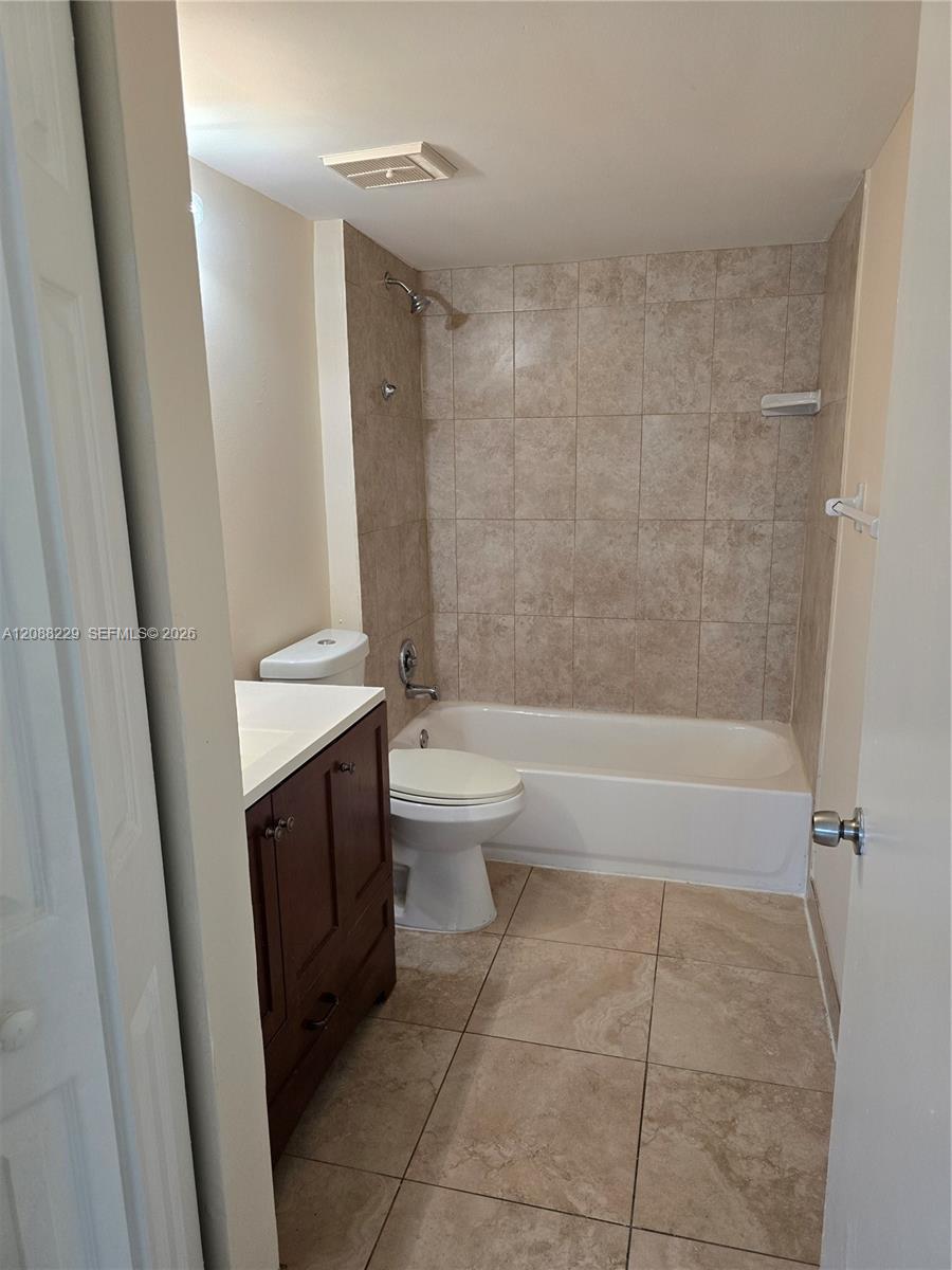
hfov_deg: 58.9
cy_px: 635
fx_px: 843
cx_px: 476
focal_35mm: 23
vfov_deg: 73.9
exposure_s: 1/120
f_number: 1.7
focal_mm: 6.3
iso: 320
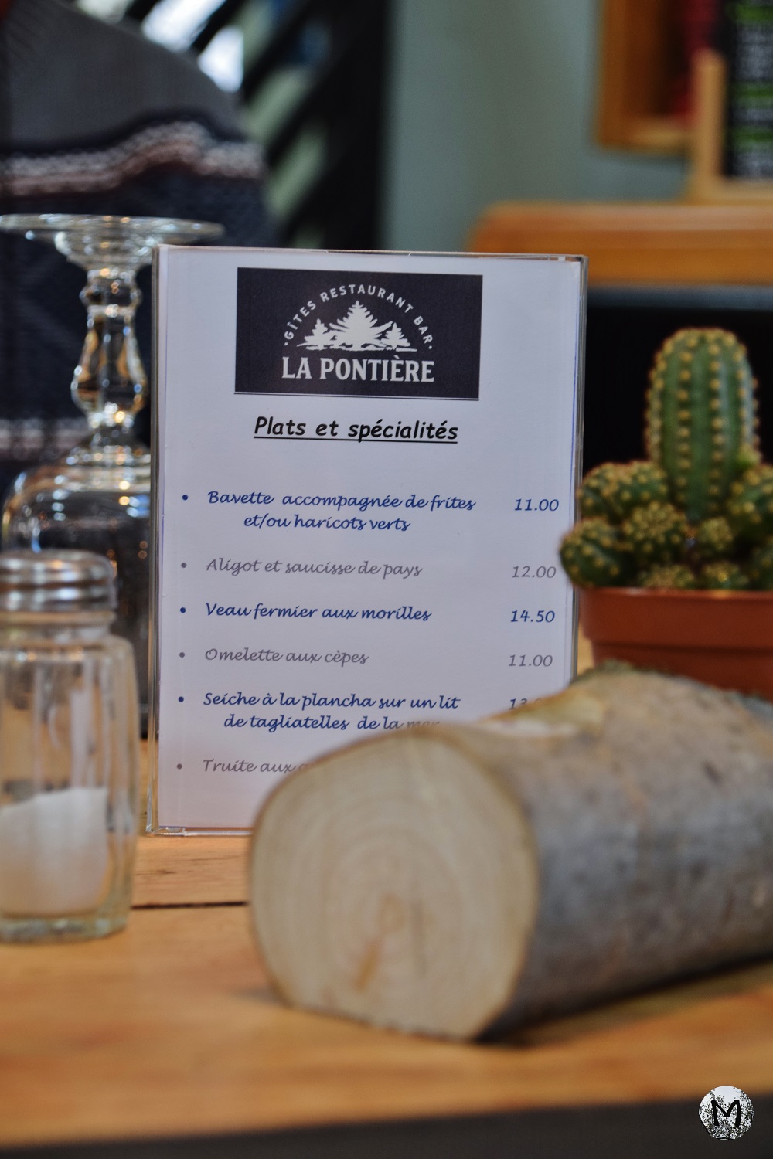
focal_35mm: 87
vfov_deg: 23.4
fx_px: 2802
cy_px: 580
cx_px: 386
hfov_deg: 15.7
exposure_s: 1/60
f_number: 5
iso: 720
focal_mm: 58
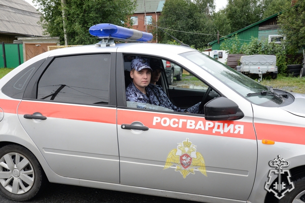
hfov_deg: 54.4
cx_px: 152
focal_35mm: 35
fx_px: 297
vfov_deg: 37.9
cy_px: 102
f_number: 13
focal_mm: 35
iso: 2000
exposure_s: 1/500
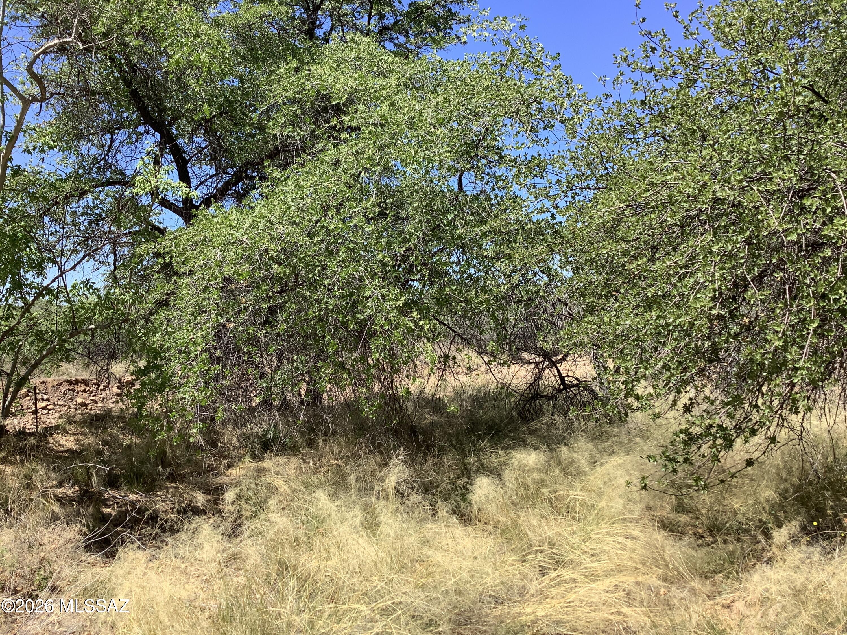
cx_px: 424
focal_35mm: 31
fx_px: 759
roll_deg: +1.6
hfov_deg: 58.4
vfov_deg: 45.4
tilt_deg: -1.0
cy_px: 318
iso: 25
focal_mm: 3.3
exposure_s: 1/721
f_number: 2.4
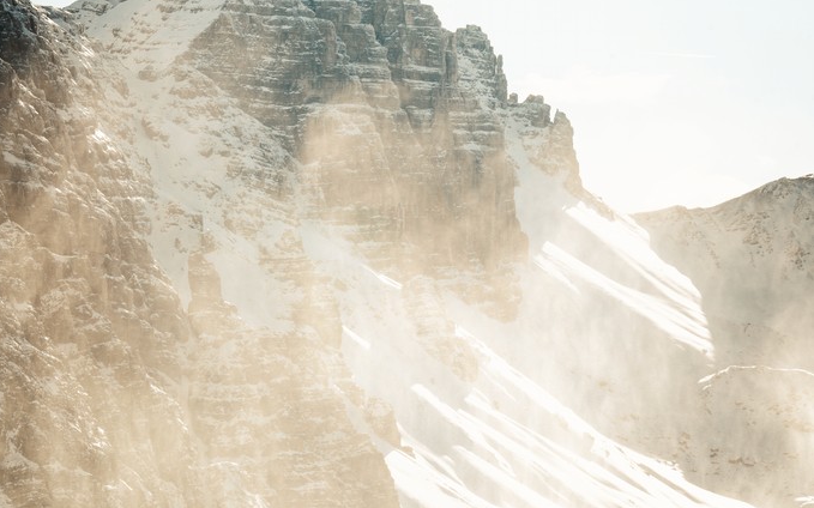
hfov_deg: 11.5
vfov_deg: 7.2
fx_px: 4059
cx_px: 406
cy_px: 126
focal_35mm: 183
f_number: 18
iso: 200
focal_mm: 119
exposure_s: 1/100
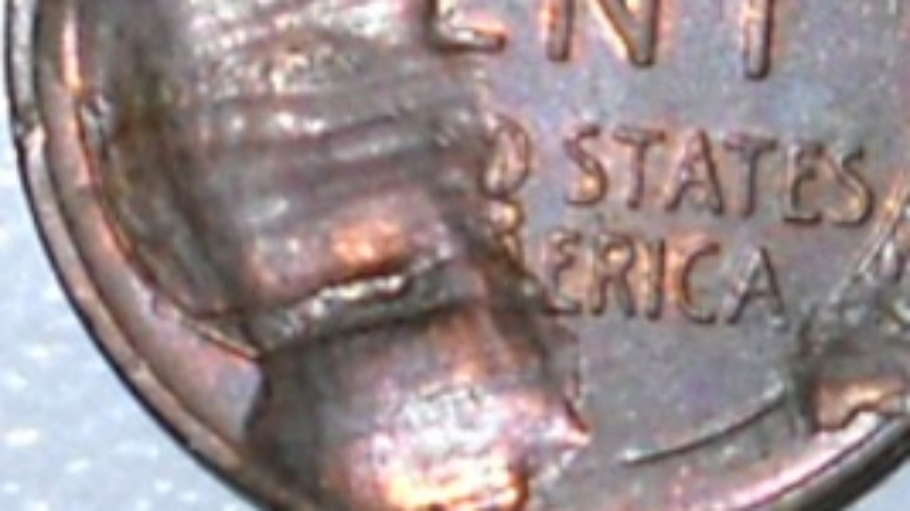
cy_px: 53
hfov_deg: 29.0
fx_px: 1761
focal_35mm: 73
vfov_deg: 16.3
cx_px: 508
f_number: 5.5
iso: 64
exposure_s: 1/30
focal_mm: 6.72
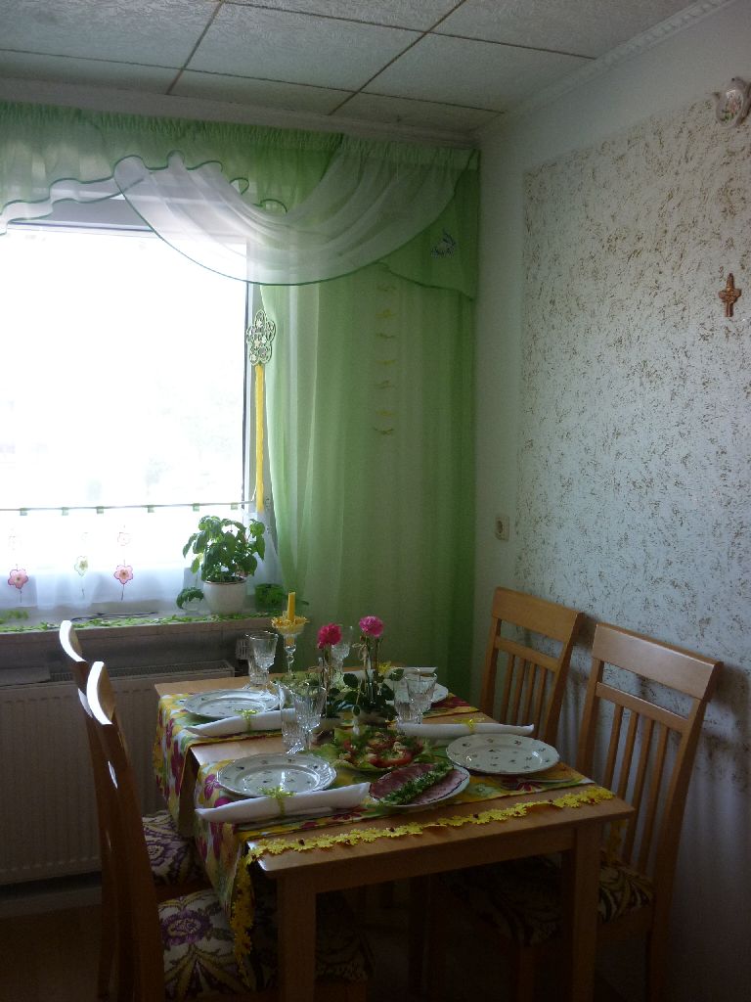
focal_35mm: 33
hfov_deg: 42.9
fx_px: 955
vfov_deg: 55.4
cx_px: 376
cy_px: 501
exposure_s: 1/100
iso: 160
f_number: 2.8
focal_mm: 5.5
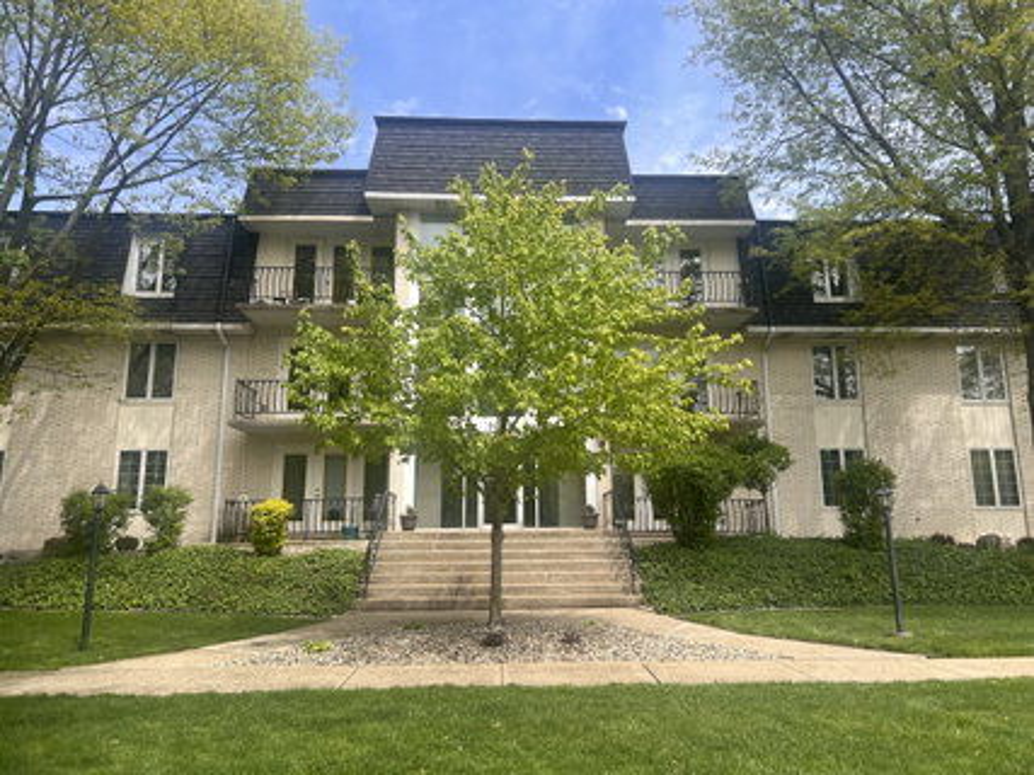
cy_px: 388
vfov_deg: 53.0
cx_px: 517
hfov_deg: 67.3
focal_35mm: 26
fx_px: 776
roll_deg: -0.1
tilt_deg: +10.6
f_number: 1.5
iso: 50
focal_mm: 5.7
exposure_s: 1/2404
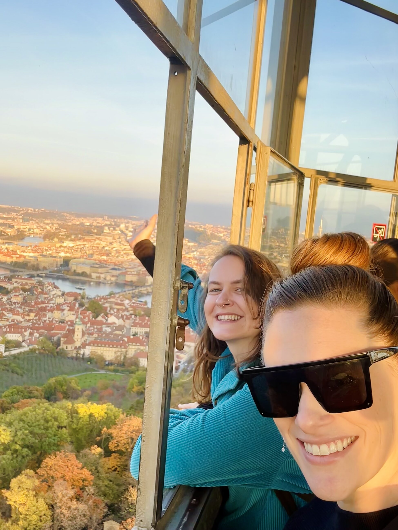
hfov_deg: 46.8
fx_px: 460
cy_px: 265
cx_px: 199
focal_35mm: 30
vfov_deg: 60.0
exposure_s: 1/126
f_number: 1.9
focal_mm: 2.69
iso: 25
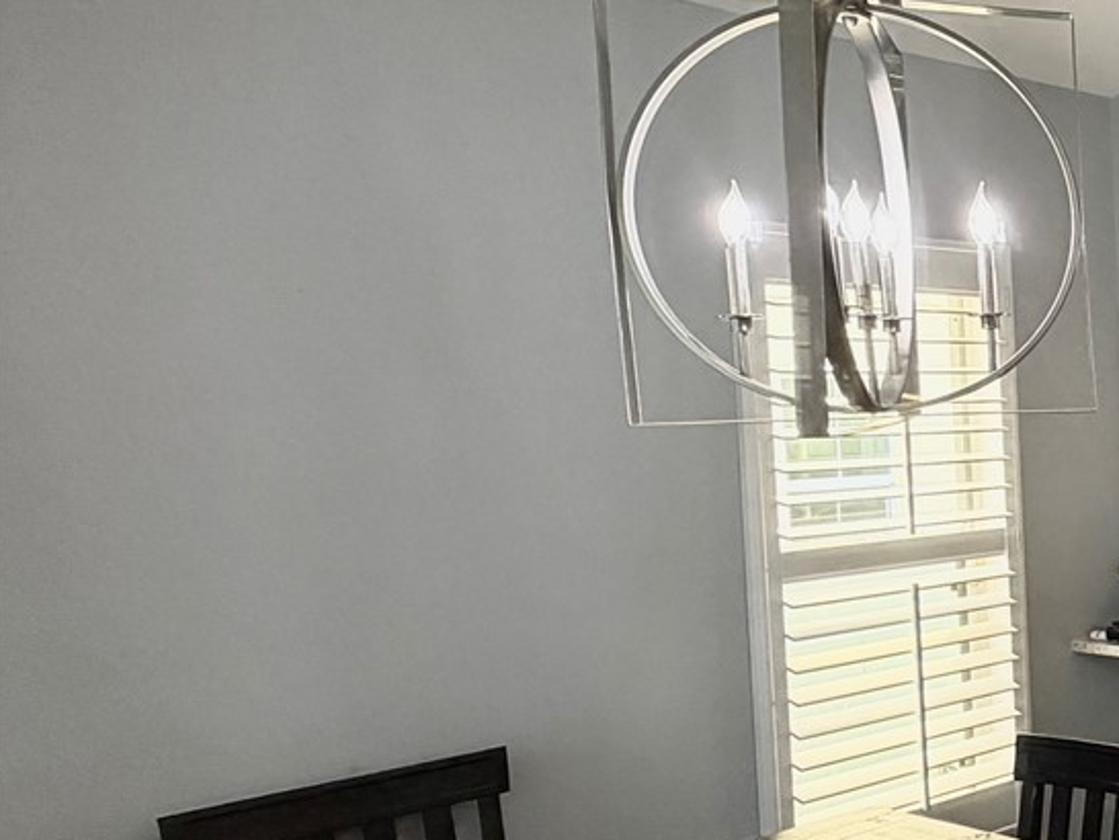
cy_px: 475
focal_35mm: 41
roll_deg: +0.9
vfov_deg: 35.1
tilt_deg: -3.4
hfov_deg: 29.8
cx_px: 1631
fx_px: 1326
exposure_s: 1/60
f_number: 2.2
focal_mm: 2.22
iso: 200
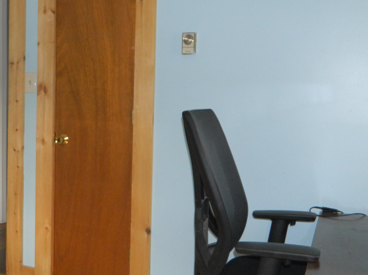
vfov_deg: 34.3
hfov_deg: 43.6
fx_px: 446
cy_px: 123
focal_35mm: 42
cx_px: 98
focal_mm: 5.1
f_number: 3.2
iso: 200
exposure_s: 1/30
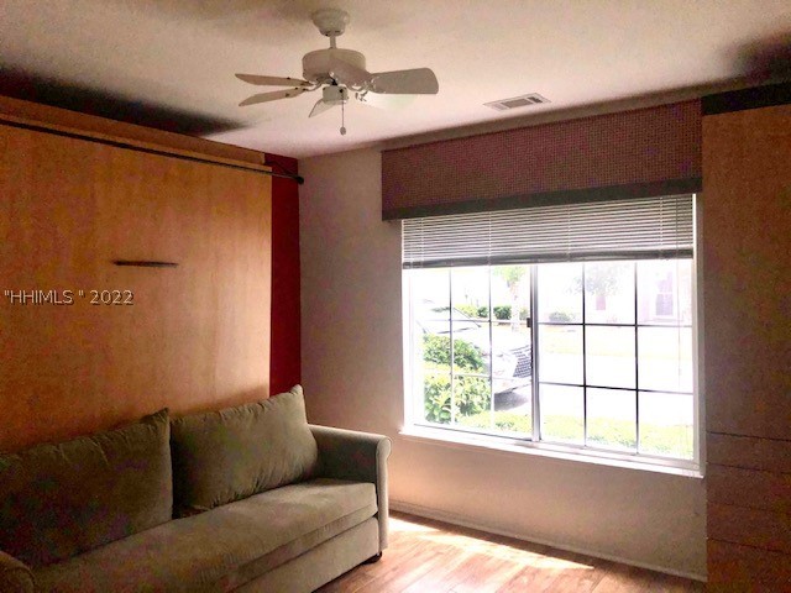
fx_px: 640
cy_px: 296
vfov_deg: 49.7
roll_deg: +0.5
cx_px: 396
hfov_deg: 63.4
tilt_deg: -1.0
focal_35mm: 28
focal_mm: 3.99
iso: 20
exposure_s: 1/1263
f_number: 1.8
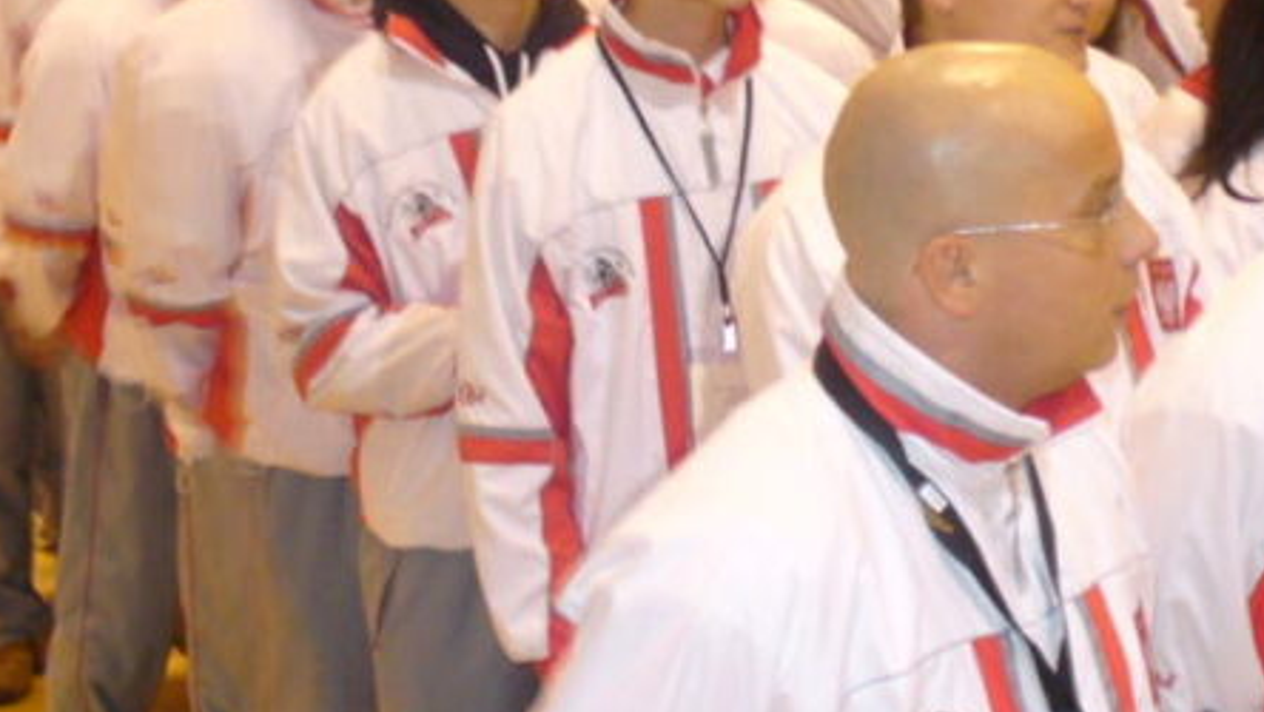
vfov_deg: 12.7
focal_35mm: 93
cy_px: -168
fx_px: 3118
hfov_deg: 22.6
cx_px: 1022
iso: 100
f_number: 2.8
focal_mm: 6.1
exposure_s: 1/8
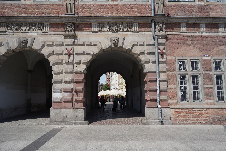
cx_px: 113
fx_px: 151
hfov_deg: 73.7
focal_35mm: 24
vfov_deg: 53.1
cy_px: 76
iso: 100
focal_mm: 24
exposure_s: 1/100
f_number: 13
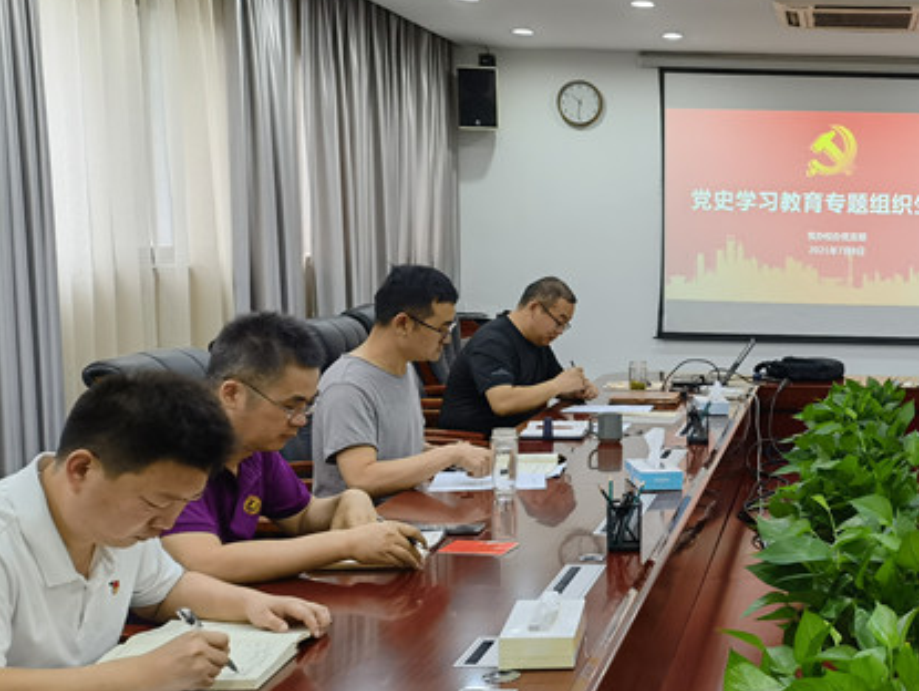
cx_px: 881
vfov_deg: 28.1
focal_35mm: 52
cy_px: 383
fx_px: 1382
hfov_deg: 34.1
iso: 100
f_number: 1.9
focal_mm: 6.67
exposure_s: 1/100
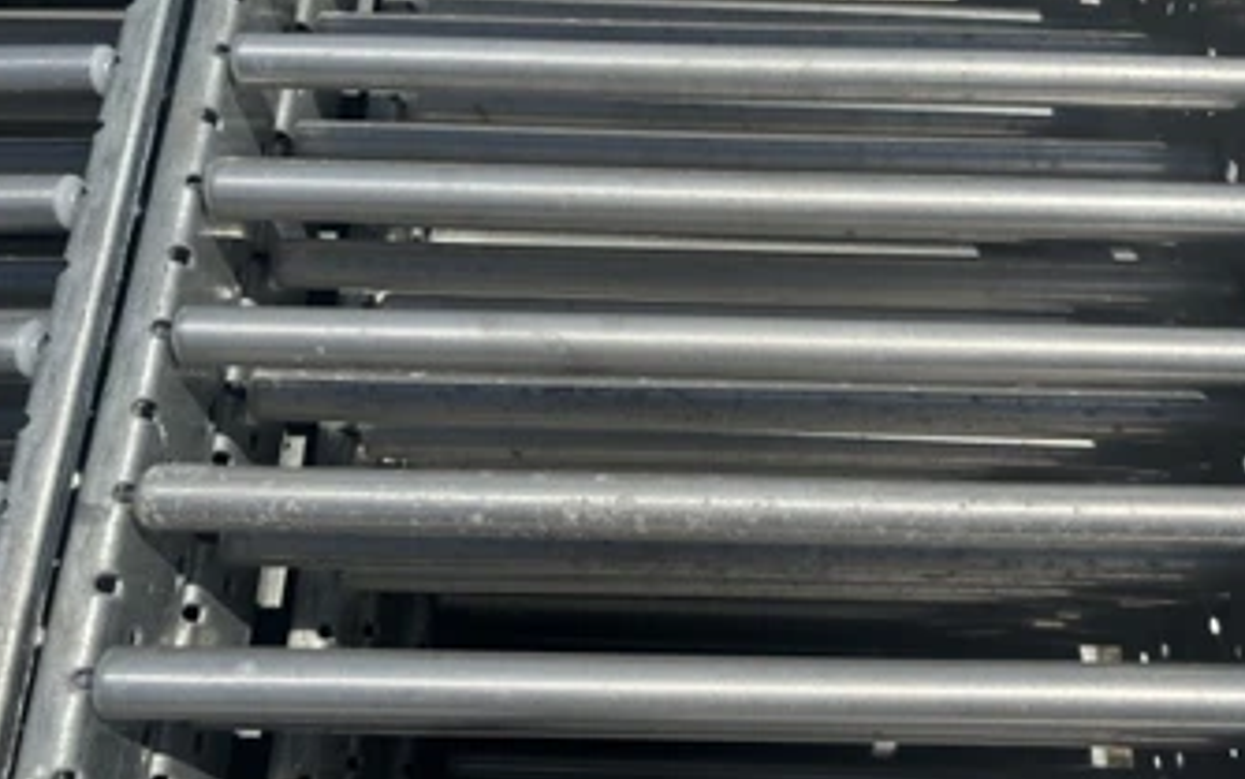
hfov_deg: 58.0
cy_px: 280
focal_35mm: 33
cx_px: 693
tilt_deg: -65.0
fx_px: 1120
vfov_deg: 38.0
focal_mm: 5.96
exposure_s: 1/7194
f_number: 1.6
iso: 50
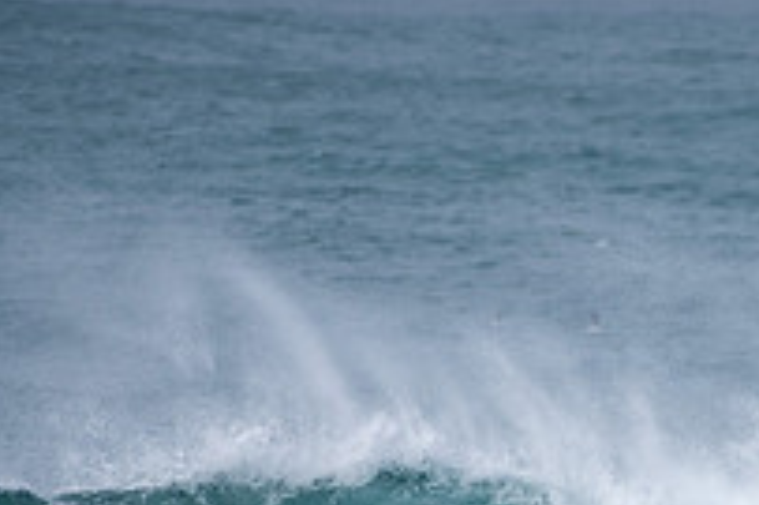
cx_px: 658
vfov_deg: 0.9
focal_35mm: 1539
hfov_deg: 1.3
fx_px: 32420
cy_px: 720
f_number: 5.6
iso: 140
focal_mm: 500
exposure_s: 1/1000
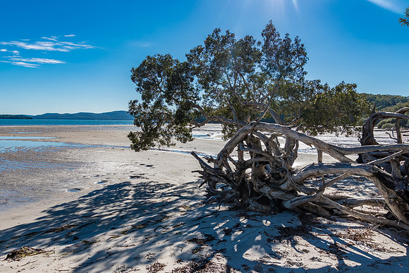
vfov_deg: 46.7
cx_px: 204
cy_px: 136
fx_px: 316
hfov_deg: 65.7
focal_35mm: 28
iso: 200
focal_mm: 18
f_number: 9
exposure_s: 1/800
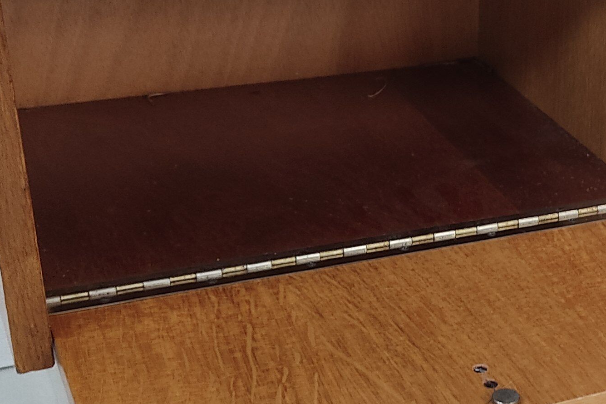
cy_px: 258
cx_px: 616
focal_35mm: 81
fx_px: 1363
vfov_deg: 16.8
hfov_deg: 23.9
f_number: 1.79
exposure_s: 1/33
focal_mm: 4.74
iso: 288
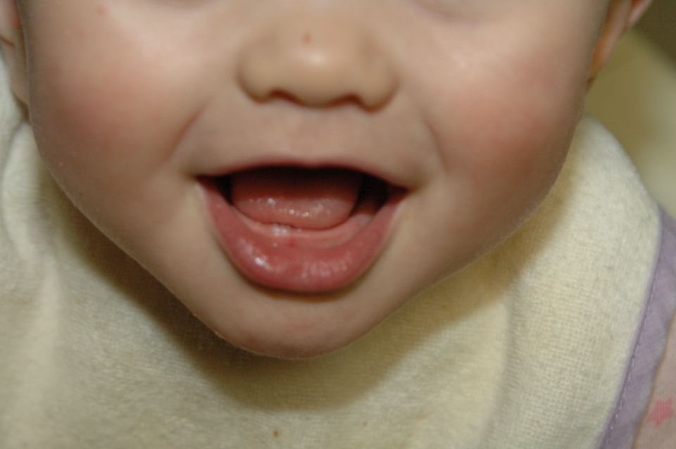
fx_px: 2589
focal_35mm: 138
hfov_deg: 14.9
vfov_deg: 9.9
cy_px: 224
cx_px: 338
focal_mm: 92
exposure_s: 1/160
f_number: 5.3
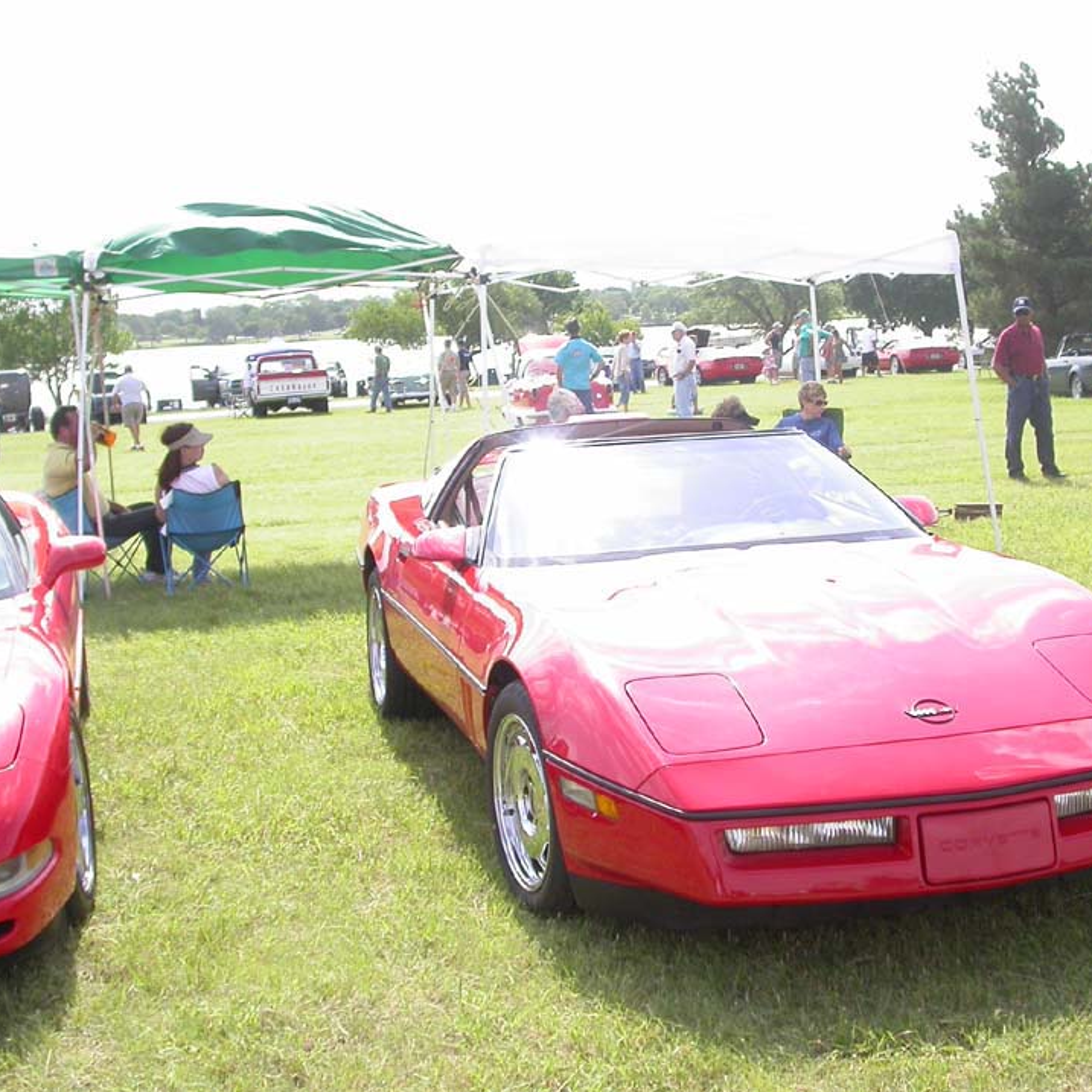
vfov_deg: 35.4
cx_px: 626
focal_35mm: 48
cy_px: 551
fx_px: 1713
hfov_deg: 35.3
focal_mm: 7.85
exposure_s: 1/1000
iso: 100
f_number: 2.6
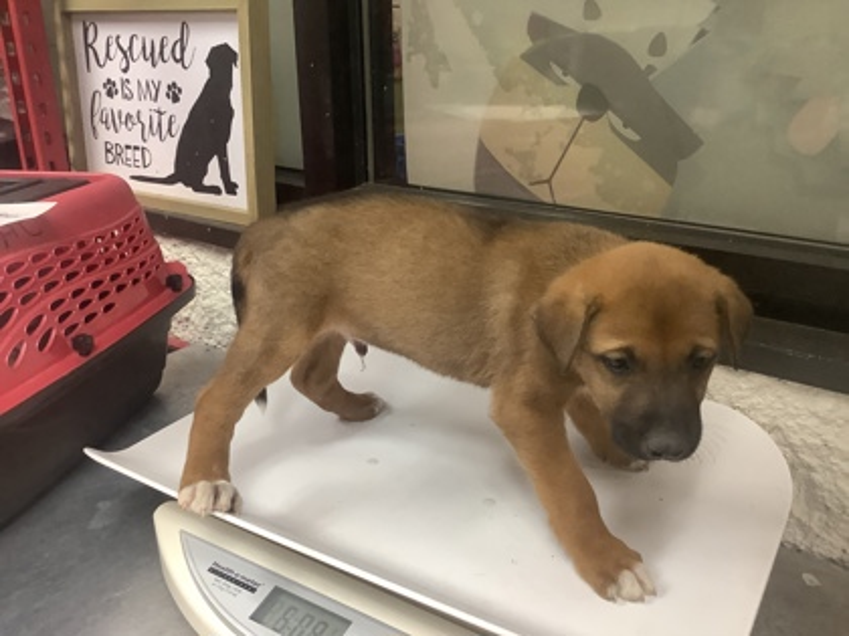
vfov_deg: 45.4
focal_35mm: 31
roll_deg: +0.9
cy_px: 318
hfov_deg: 58.4
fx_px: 760
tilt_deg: -19.9
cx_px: 424
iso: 200
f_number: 2.4
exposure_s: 1/60
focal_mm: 3.3
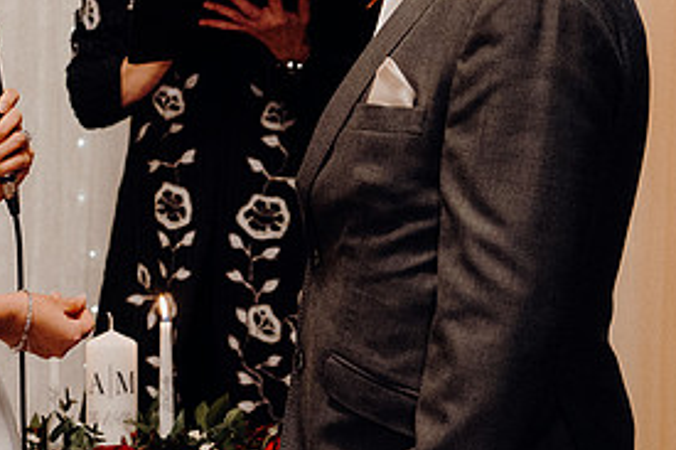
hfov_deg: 13.4
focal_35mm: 152
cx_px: 69
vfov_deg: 9.0
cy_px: 53
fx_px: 2852
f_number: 3.5
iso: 2500
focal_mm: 48
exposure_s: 1/160
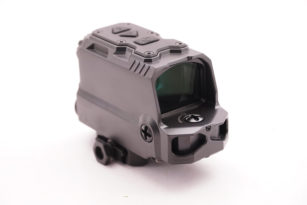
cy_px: 102
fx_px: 845
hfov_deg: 20.6
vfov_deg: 13.8
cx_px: 154
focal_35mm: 99
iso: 800
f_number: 5.6
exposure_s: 1/125
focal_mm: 66
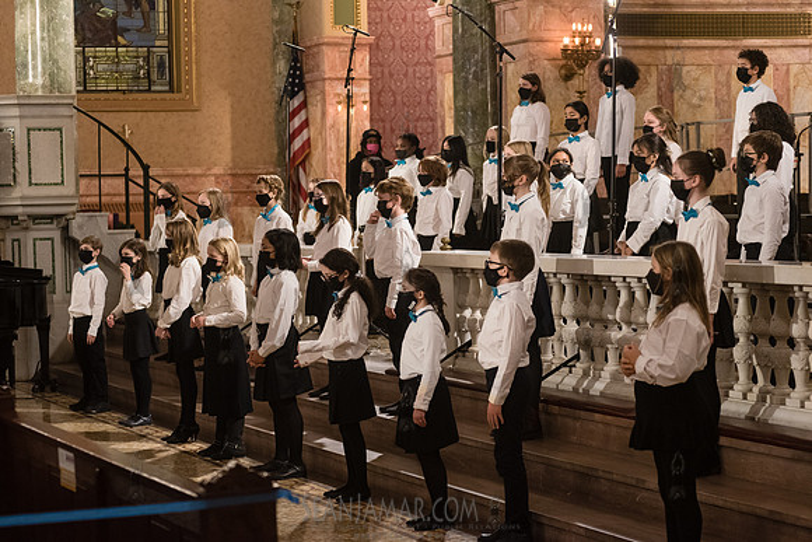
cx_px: 406
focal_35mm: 80
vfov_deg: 17.1
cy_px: 271
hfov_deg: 25.4
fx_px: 1805
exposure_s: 1/200
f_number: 4
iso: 4000
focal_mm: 80
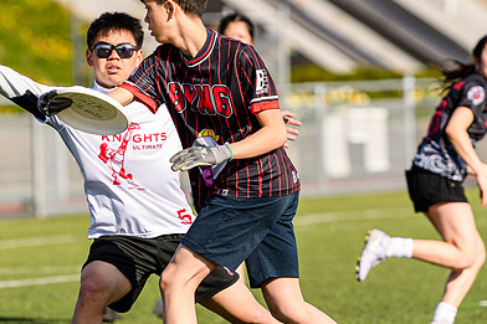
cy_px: 102
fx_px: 7315
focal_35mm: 541
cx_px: 200
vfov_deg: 2.5
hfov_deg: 3.8
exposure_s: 1/2500
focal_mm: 185
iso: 160
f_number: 3.2
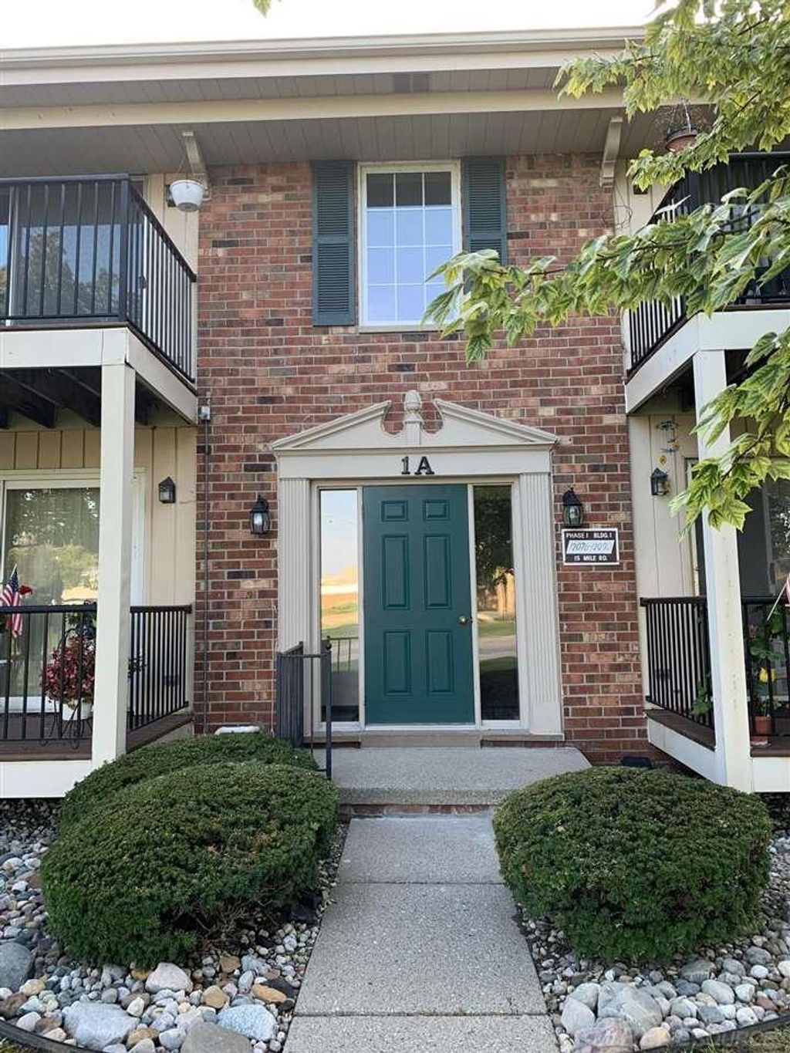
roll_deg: +1.1
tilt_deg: +6.6
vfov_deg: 67.3
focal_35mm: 26
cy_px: 526
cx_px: 395
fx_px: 791
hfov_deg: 53.1
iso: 50
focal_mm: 4.25
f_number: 1.8
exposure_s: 1/122
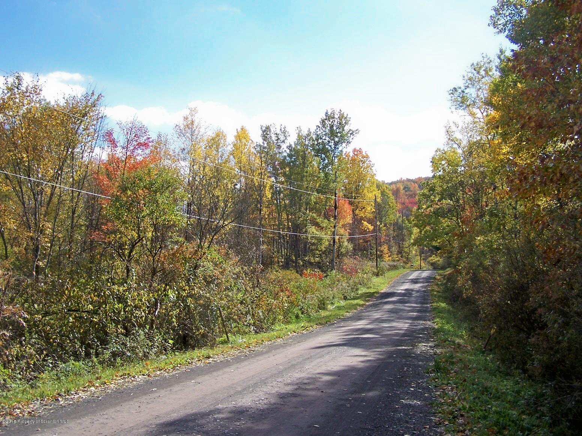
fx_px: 639
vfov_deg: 37.7
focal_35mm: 38
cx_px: 291
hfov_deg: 49.0
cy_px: 218
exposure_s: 1/800
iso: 80
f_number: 2.8
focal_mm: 6.3
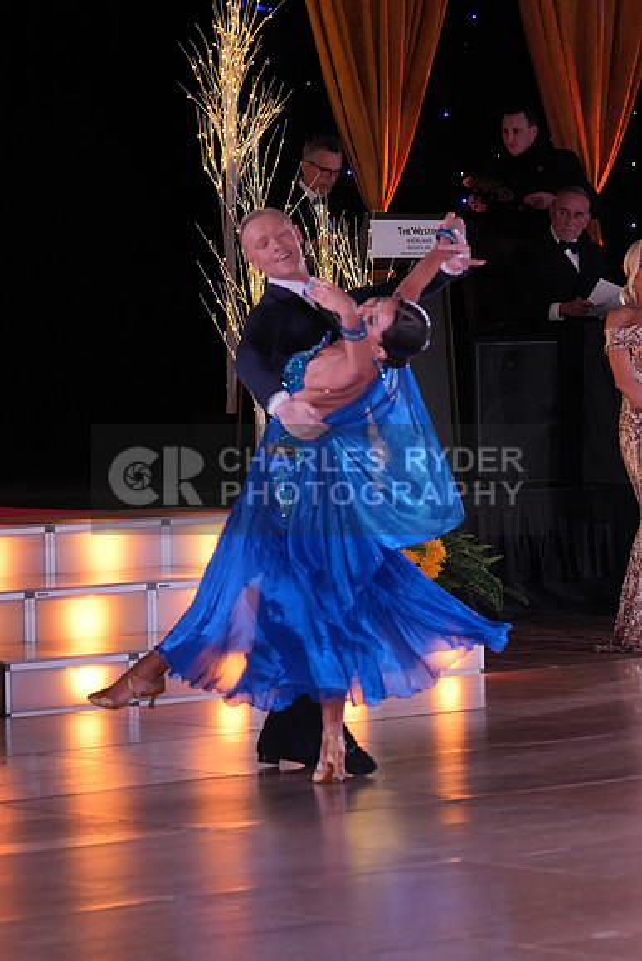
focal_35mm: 163
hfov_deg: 8.4
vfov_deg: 12.6
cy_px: 480
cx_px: 321
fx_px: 4357
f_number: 4
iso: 1000
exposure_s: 1/400
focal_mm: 109
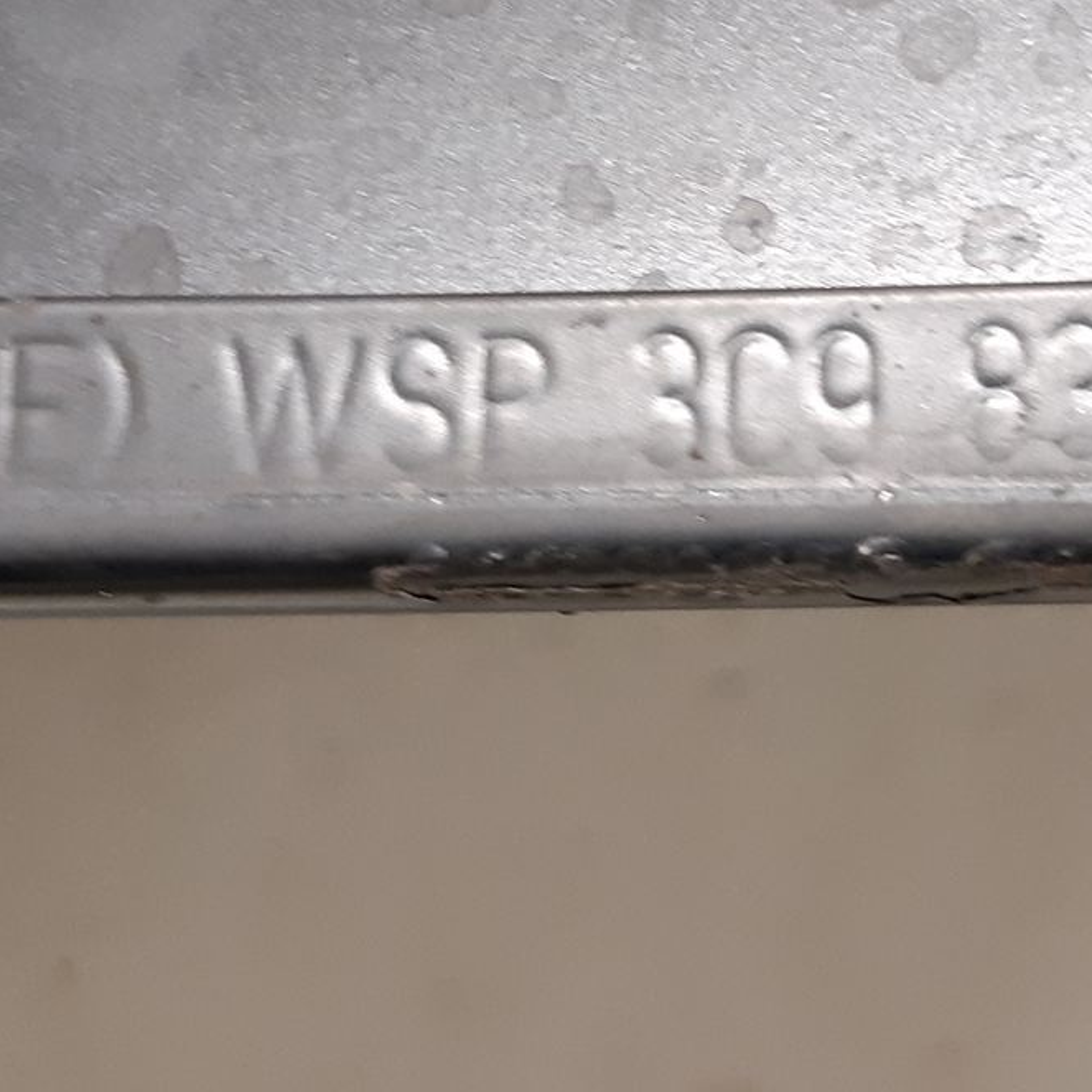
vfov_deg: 24.2
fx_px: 2534
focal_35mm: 71
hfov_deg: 24.2
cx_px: 763
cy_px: 329
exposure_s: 1/25
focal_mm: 3.93
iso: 250
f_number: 1.7
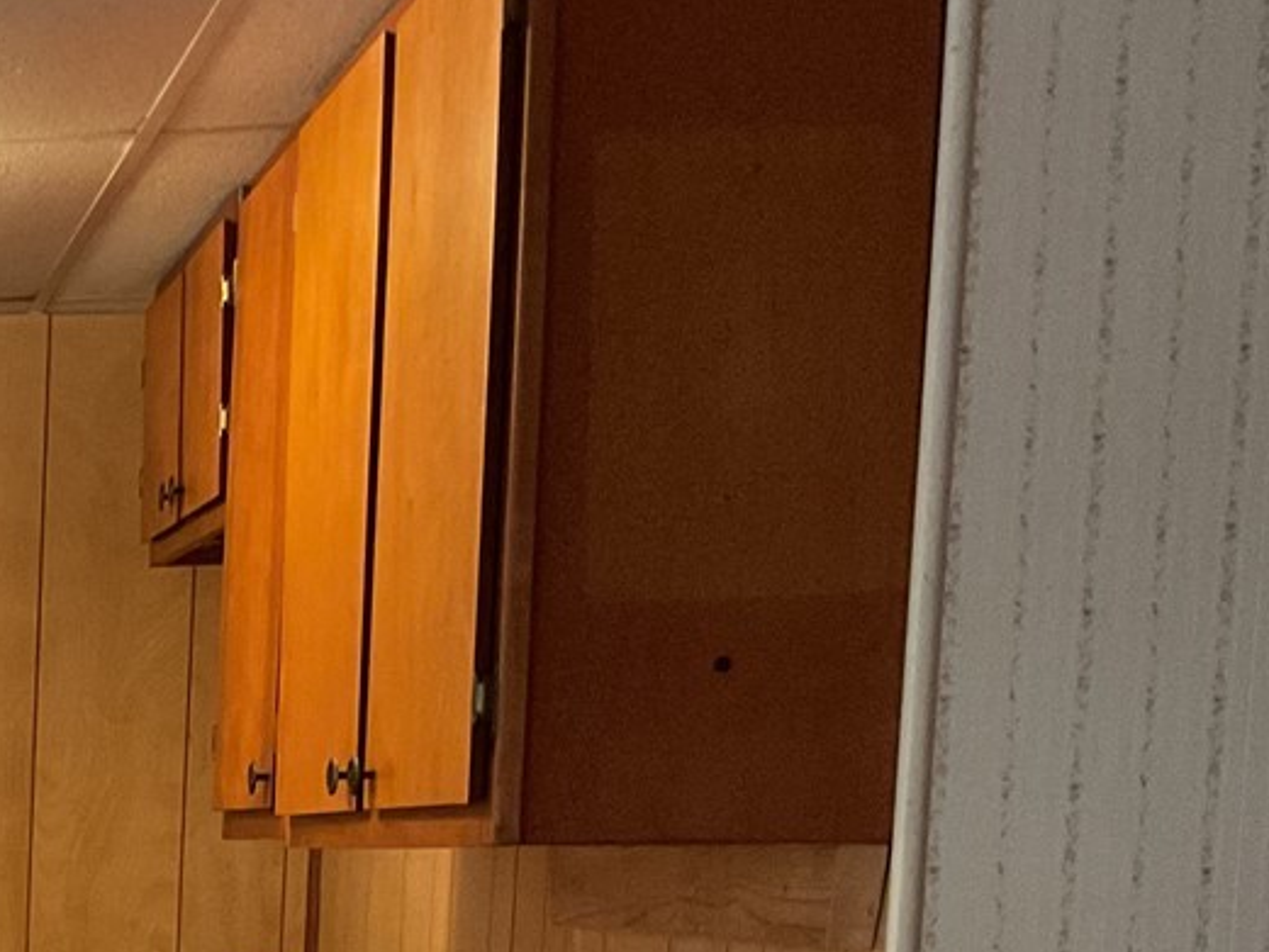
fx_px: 3263
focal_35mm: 89
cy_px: 1303
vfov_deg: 15.6
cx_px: -597
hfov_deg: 19.4
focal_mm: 3
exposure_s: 1/40
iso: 200
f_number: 1.8
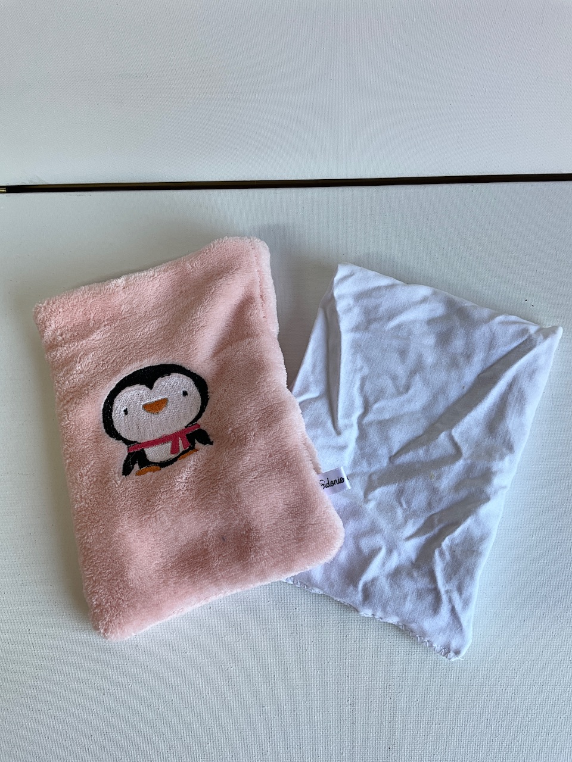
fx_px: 639
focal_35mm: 29
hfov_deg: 48.2
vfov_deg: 61.7
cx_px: 286
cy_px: 381
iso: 20
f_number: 1.8
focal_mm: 3
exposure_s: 1/100
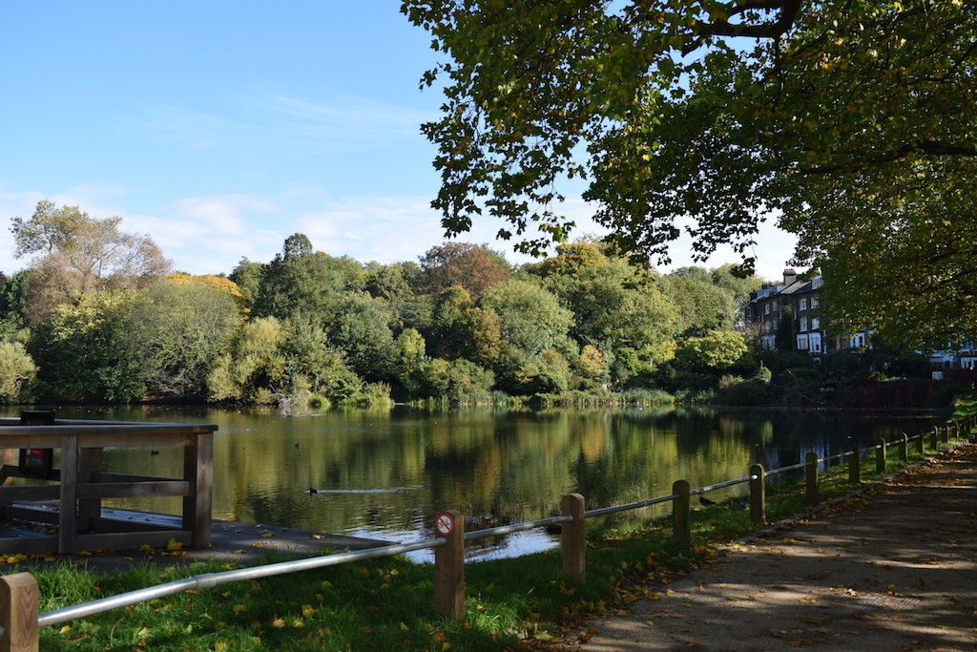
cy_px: 326
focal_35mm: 33
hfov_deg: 57.2
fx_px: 896
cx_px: 488
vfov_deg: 40.0
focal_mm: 22
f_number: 7.1
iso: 100
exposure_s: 1/200
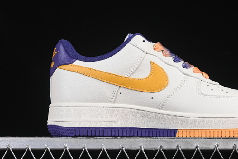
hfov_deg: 19.2
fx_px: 701
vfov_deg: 12.9
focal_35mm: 106
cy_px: 68
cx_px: 157
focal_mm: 50
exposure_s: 1/80
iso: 160
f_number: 8
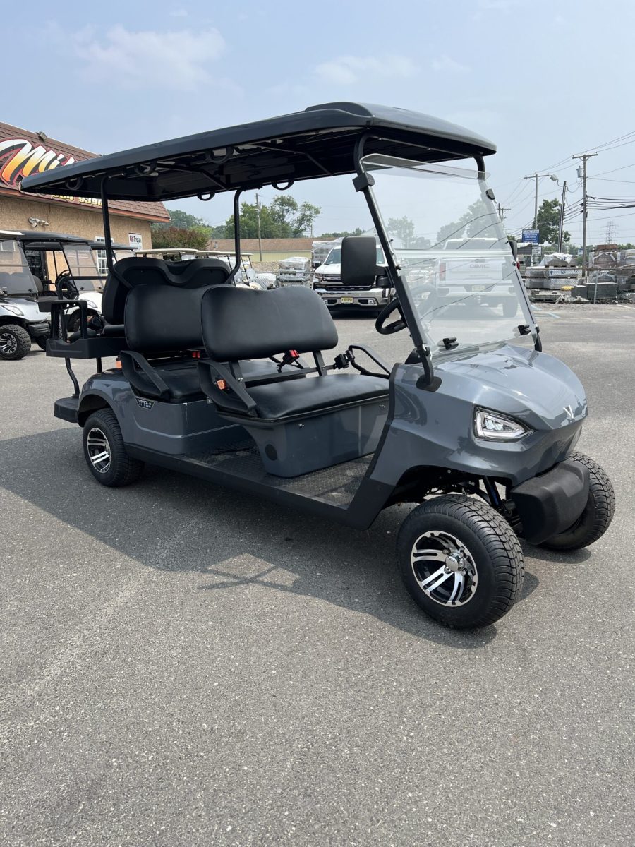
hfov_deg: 53.1
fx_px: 636
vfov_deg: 67.3
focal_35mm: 26
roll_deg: +0.8
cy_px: 424
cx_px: 318
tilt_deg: -13.2
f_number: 1.5
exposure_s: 1/3257
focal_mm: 5.7
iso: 50
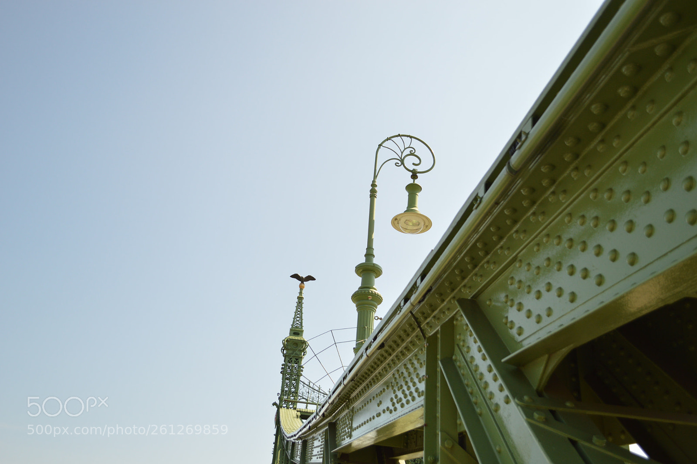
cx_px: 348
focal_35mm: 33
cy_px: 232
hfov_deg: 57.3
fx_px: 638
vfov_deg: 39.9
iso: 200
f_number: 4
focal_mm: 22
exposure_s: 1/1000
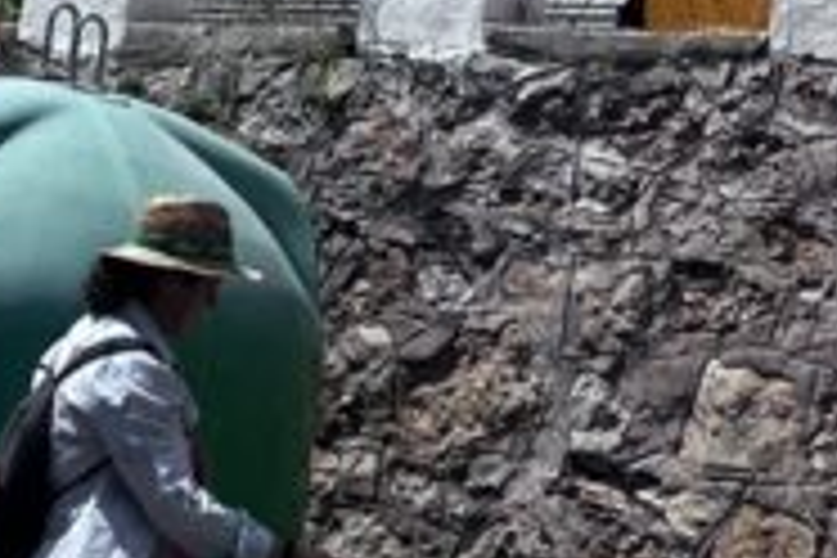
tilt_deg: +8.9
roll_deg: -6.2
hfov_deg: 13.8
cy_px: -720
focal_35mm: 149
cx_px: 508
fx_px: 3464
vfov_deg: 8.5
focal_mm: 5.1
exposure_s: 1/5076
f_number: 1.6
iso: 50
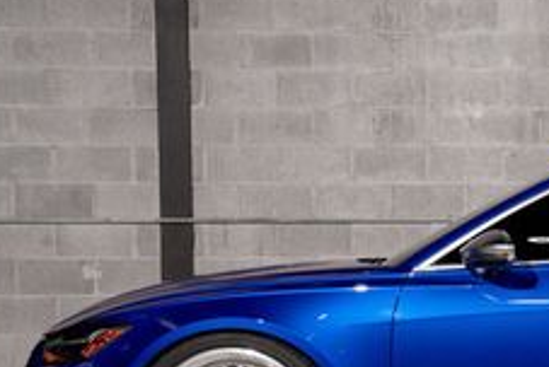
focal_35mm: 144
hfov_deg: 13.7
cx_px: 701
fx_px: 2199
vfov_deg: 9.5
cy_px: 305
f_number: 10
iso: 250
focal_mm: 50
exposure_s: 1/160
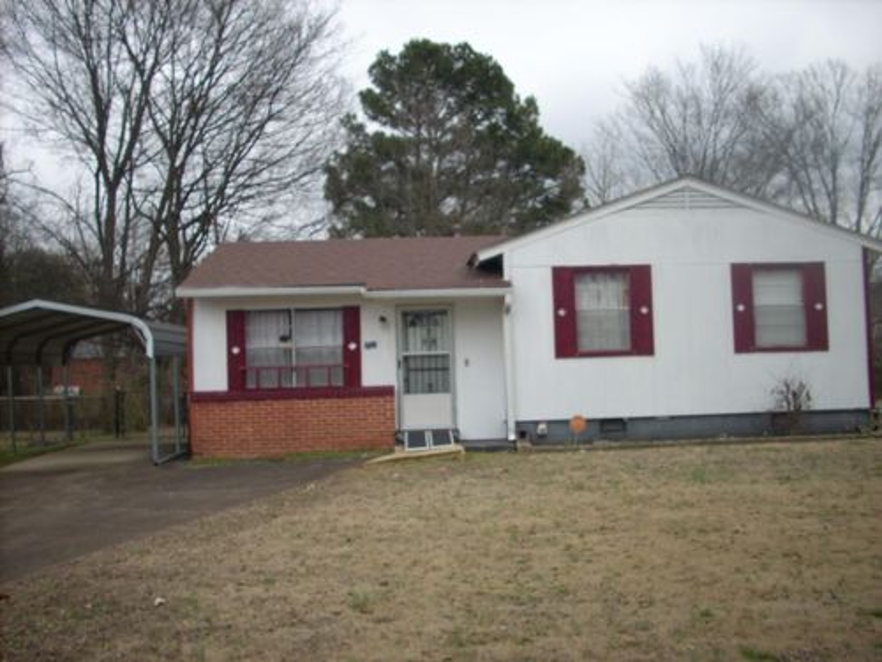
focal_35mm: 37
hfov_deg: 50.1
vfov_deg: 38.7
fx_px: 943
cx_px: 441
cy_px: 331
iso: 64
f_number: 2.8
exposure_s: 1/220
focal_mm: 6.2
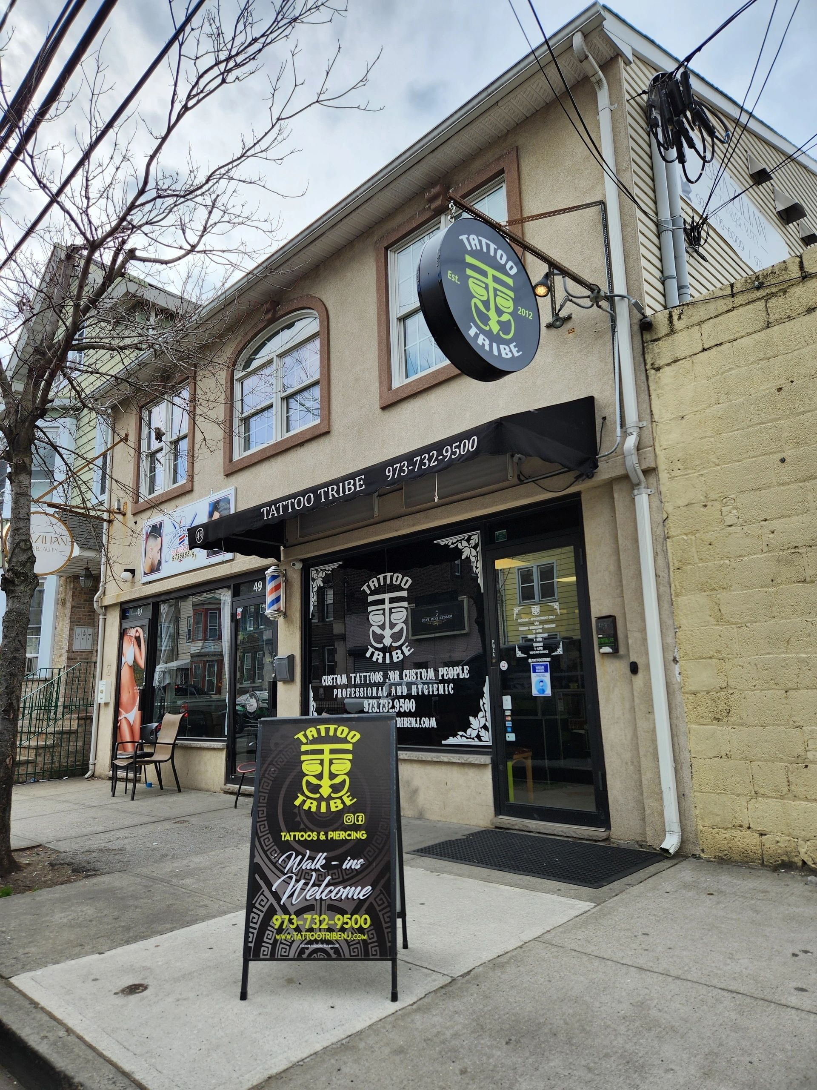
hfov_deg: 58.9
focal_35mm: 23
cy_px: 545
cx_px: 408
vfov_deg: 73.9
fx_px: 724
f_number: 1.8
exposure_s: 1/1205
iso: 20
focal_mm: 5.4
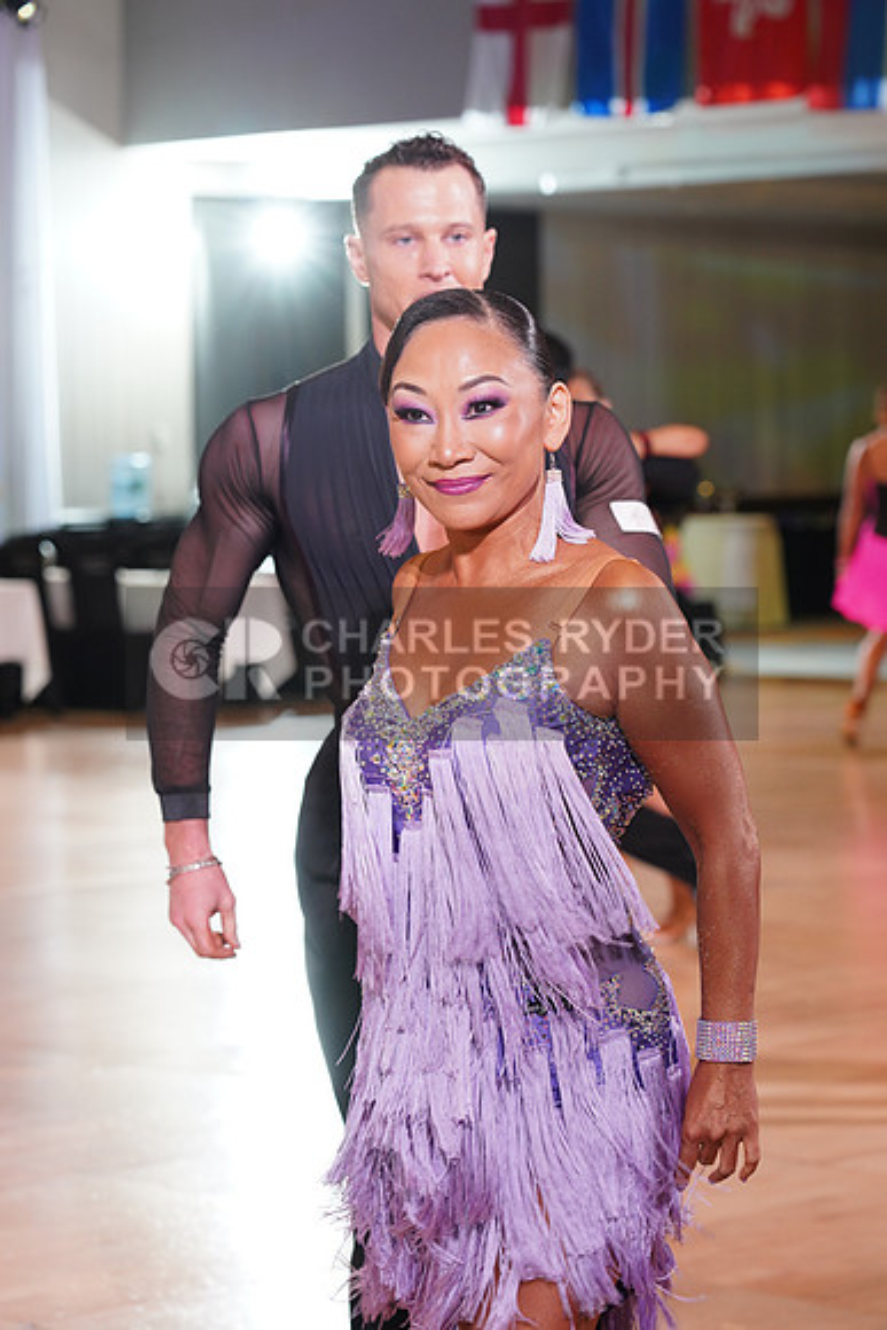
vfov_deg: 19.5
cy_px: 665
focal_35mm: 105
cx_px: 444
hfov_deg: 13.0
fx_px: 3878
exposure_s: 1/160
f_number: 5.6
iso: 1600
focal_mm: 105
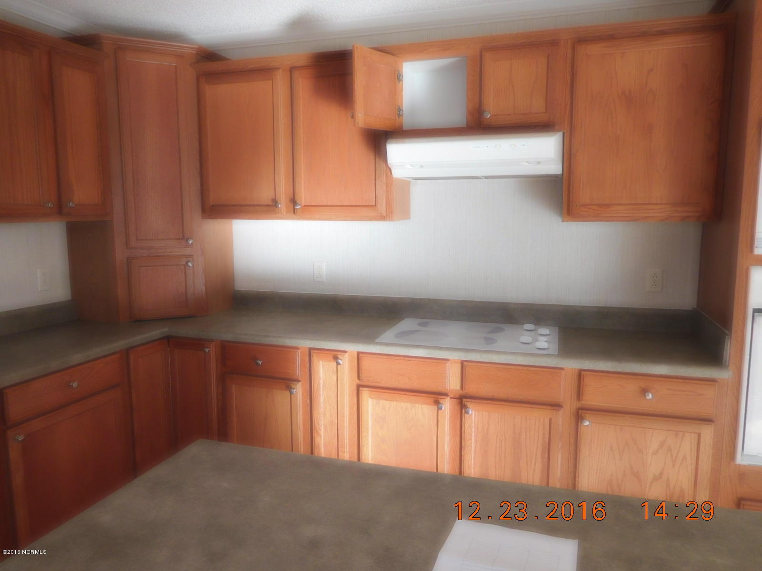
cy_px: 286
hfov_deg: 69.4
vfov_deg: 54.9
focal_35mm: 25
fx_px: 550
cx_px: 381
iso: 180
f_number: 3.4
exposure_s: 1/30
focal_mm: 4.5
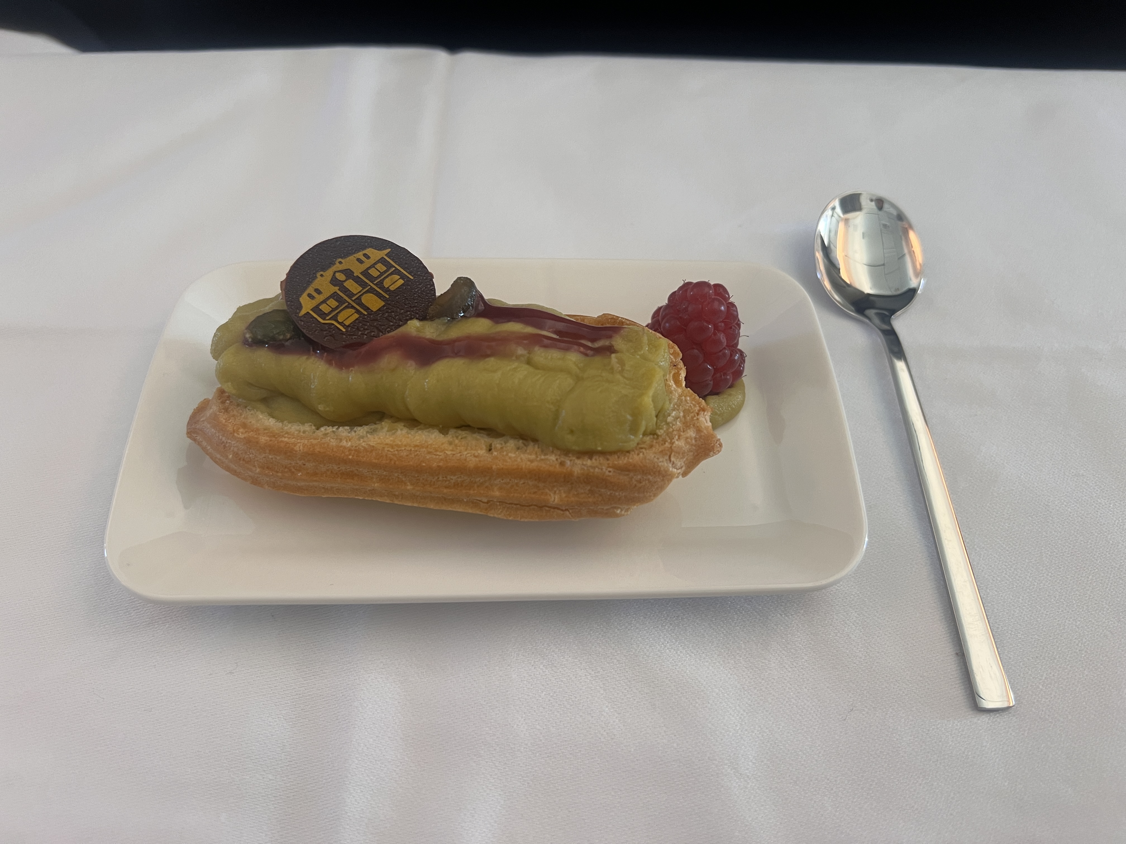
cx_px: 563
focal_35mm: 26
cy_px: 422
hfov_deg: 67.3
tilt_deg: -52.9
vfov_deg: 53.1
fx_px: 846
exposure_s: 1/54
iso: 125
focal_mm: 5.7
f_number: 1.5
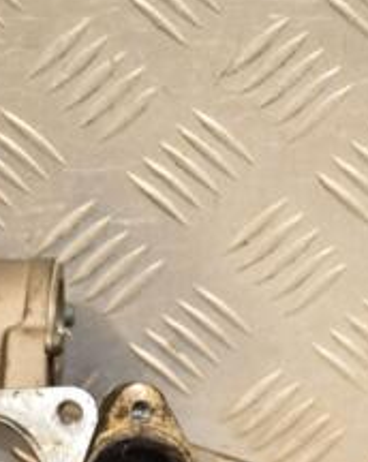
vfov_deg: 8.0
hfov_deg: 6.3
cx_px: 133
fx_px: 3318
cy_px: 359
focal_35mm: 243
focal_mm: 62
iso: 800
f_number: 6.3
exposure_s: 1/200
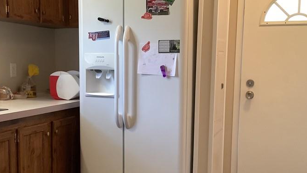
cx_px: 143
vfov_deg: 23.0
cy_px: 111
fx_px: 423
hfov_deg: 39.8
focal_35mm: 52
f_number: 2.4
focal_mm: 3.3
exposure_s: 1/25
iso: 320
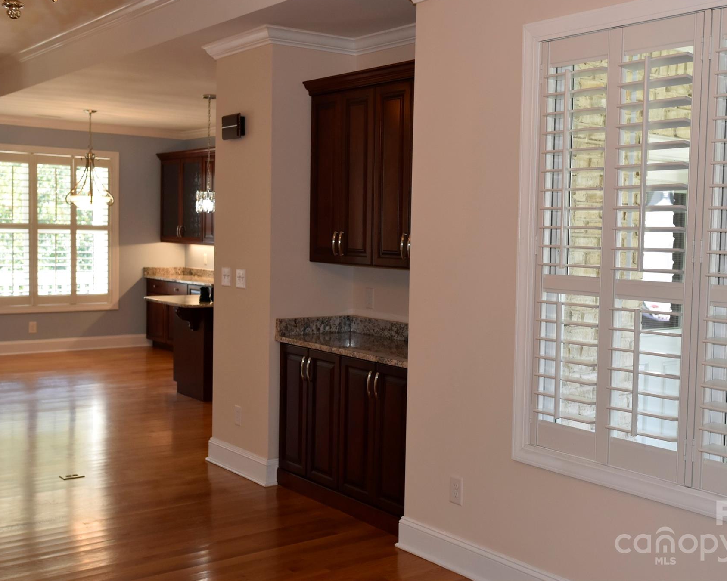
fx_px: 882
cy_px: 288
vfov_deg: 36.5
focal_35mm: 41
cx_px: 417
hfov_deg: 44.7
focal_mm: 24
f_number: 4
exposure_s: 1/200
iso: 800
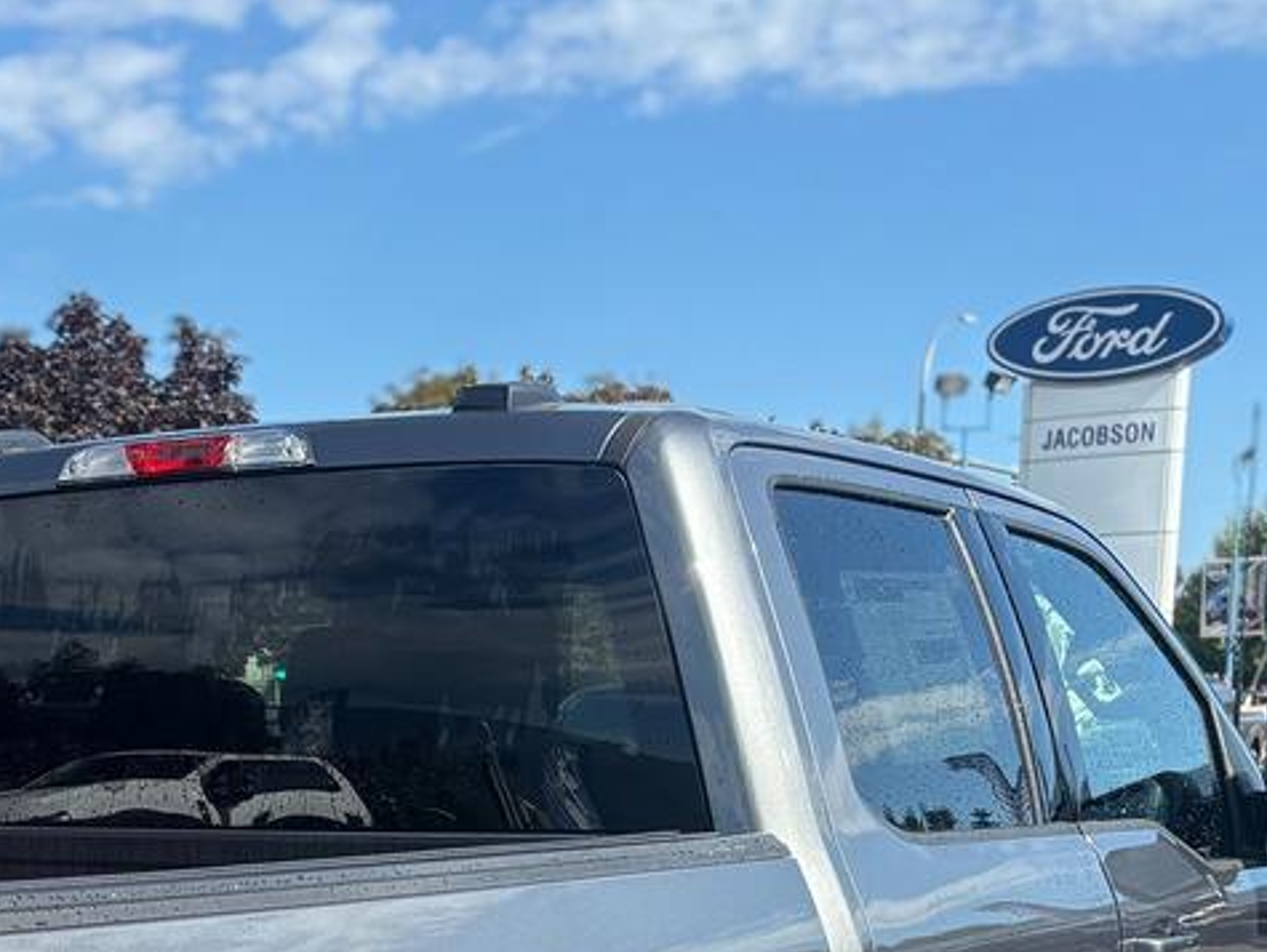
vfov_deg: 19.7
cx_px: 115
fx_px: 2564
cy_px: 1149
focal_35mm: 70
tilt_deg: -8.1
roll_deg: +0.5
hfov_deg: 26.8
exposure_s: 1/2364
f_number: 1.6
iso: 64
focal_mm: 5.96
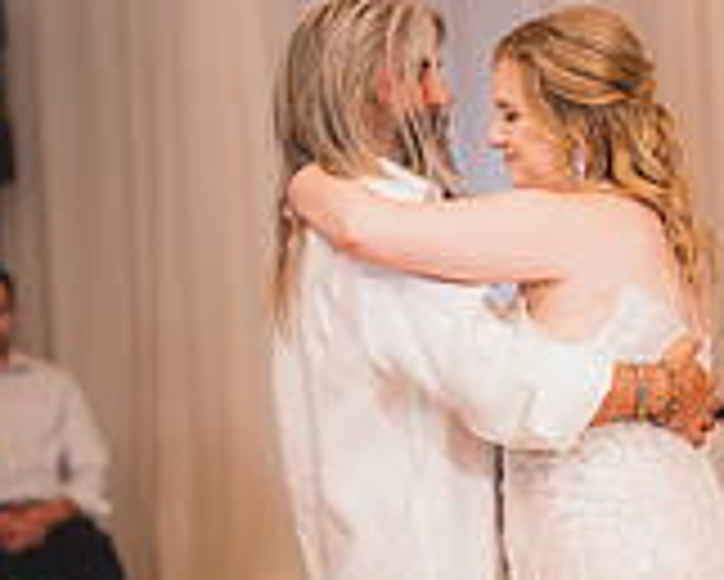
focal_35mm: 131
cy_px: 432
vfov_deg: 11.8
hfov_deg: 14.7
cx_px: 468
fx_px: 2809
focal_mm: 50
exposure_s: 1/250
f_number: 1.2
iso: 125
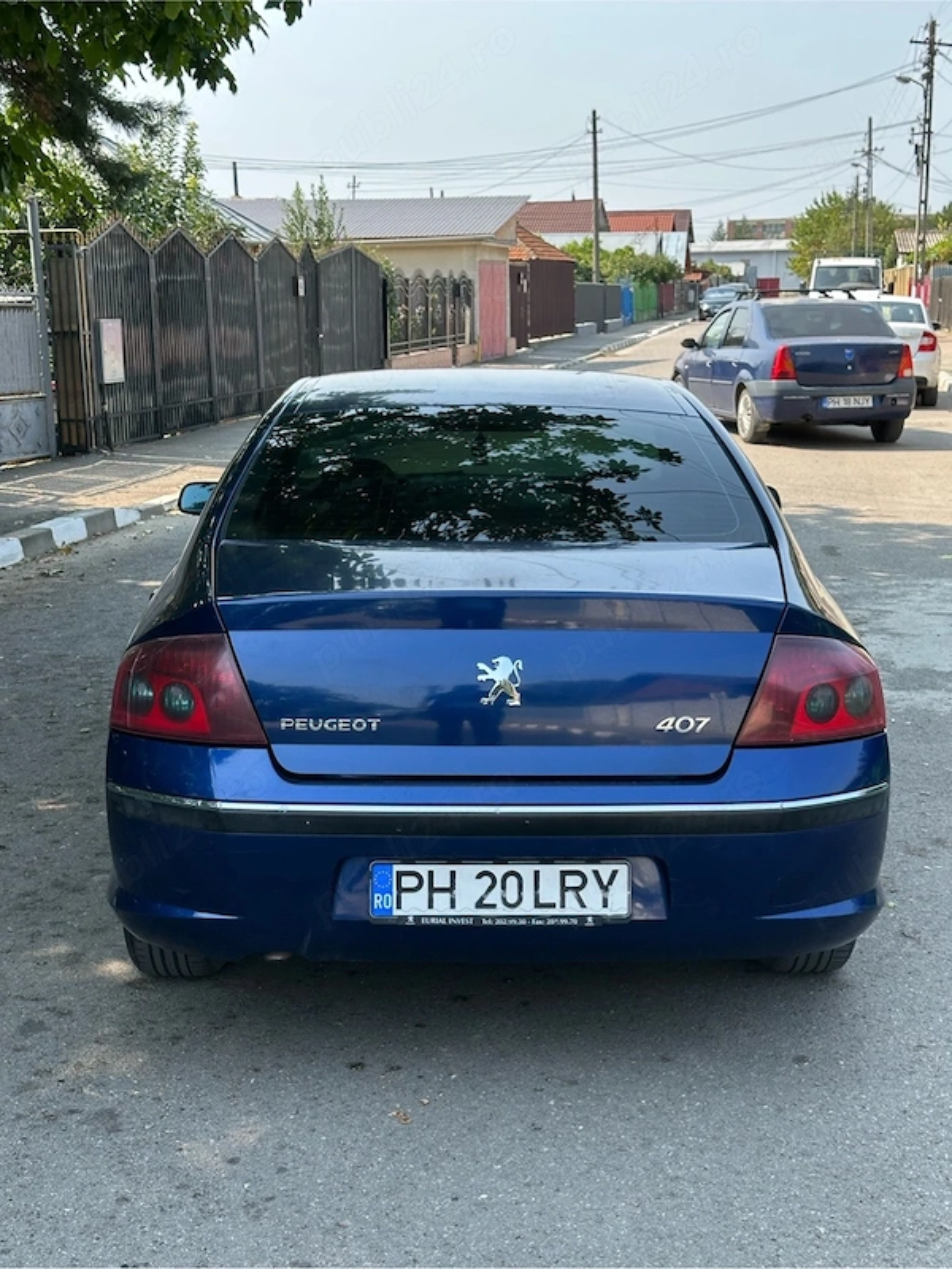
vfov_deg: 39.7
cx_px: 476
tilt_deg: -9.9
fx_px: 1760
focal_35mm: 48
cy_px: 634
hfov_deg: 30.3
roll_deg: +0.6
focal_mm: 6.86
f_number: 1.78
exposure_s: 1/1120
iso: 64
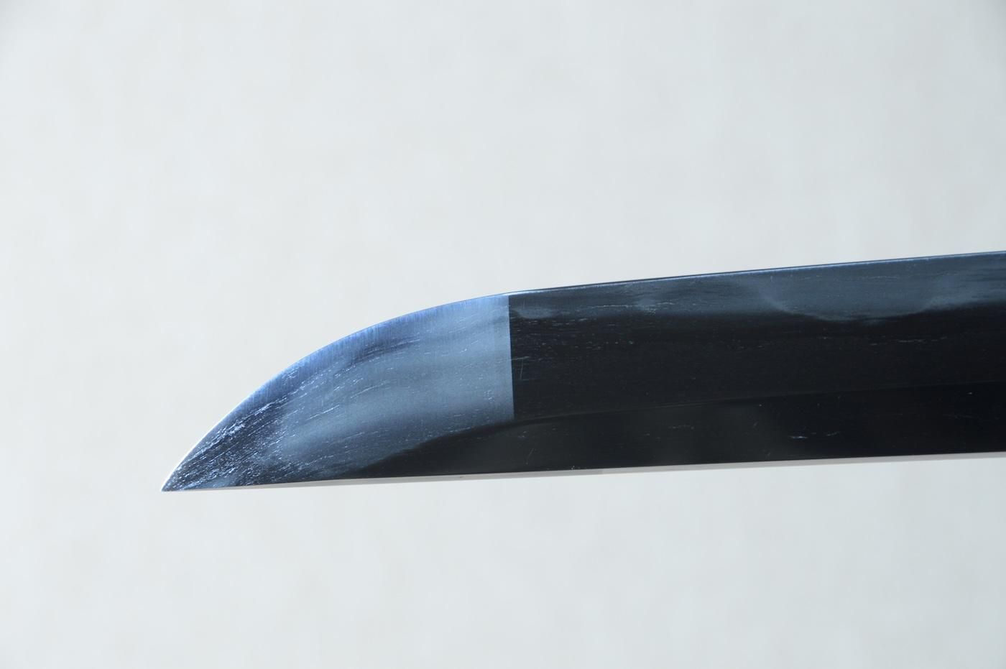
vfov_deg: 7.3
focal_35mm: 188
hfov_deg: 11.0
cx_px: 503
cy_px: 334
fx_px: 5235
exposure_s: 1/1.6
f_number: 11
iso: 400
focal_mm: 125
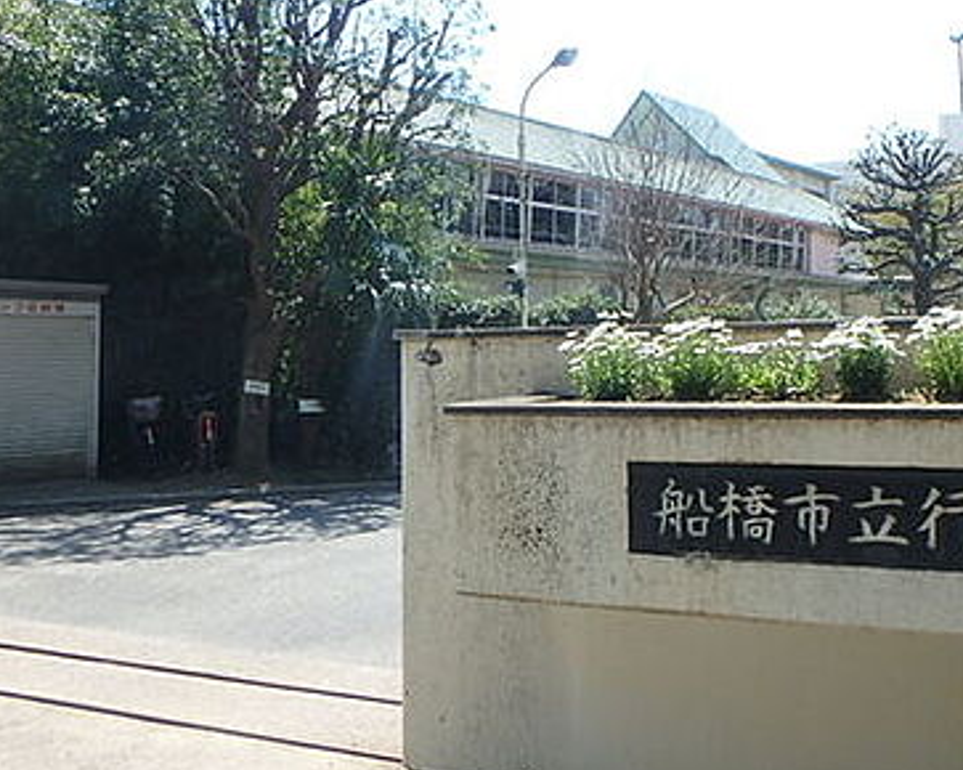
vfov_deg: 42.0
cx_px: 642
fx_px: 997
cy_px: 317
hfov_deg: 50.6
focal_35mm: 35
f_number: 3.5
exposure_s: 1/640
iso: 125
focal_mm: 3.7
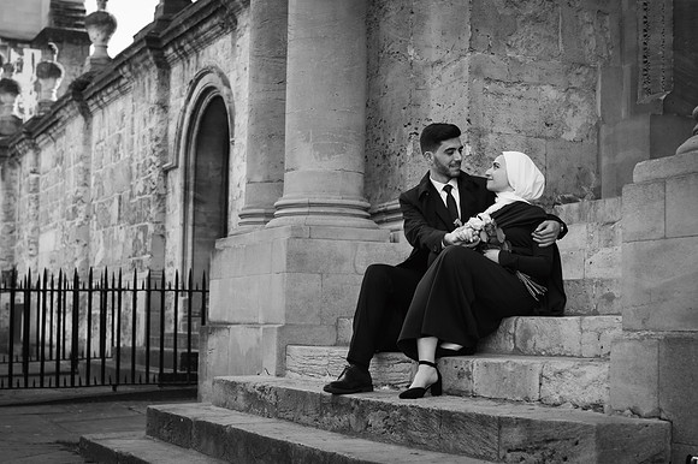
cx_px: 349
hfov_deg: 33.4
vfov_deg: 22.6
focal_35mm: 60
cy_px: 232
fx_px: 1163
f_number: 2.8
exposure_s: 1/640
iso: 200
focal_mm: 40
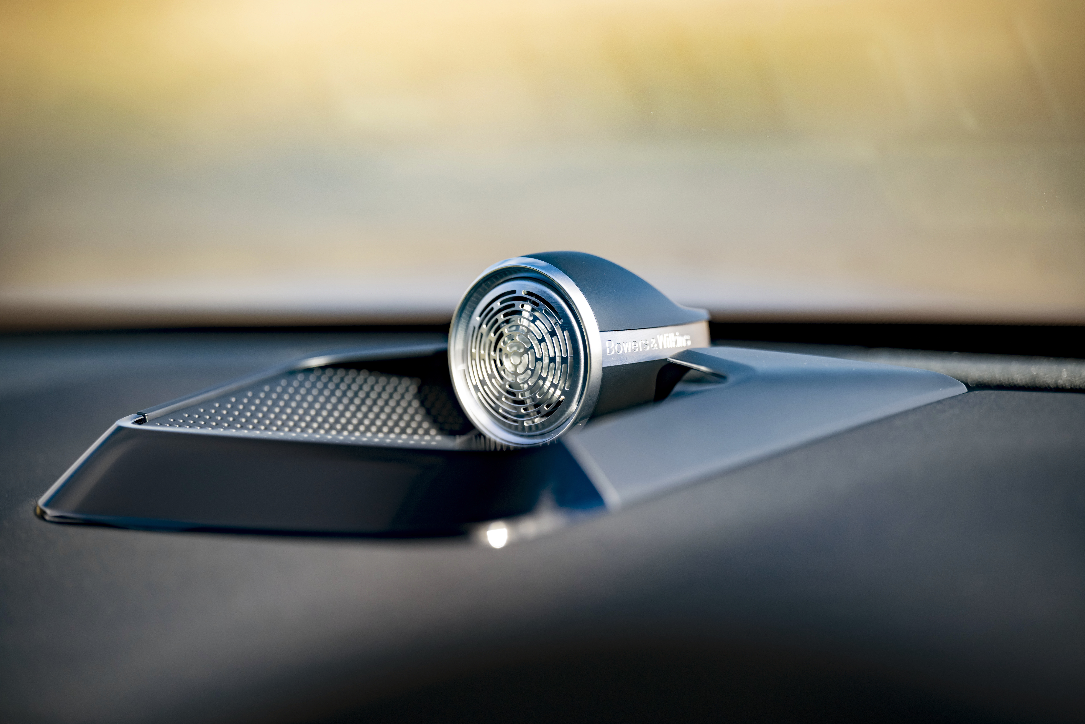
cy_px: 362
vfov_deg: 8.9
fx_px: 4671
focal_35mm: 155
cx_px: 542
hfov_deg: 13.2
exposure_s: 1/640
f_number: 3.2
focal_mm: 155
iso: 500
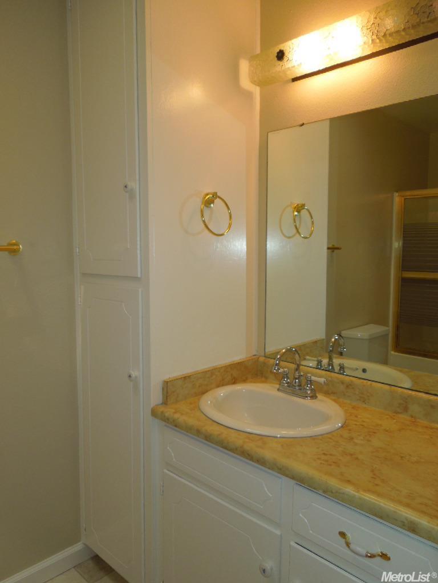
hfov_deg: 54.9
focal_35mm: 25
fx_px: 422
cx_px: 219
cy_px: 292
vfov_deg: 69.4
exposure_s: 1/60
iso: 100
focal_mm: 4.5
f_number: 3.3
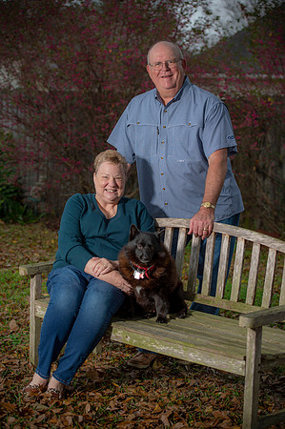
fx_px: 833
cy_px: 214
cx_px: 142
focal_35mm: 70
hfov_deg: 19.4
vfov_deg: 28.9
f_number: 4
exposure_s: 1/200
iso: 160
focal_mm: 70
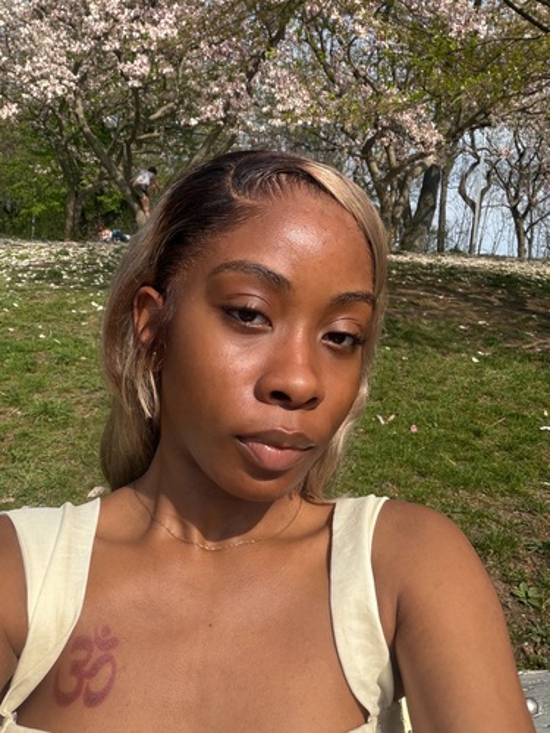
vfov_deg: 60.0
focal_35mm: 30
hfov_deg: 46.8
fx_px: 636
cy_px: 366
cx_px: 275
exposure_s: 1/1143
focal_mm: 2.71
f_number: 1.9
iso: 40
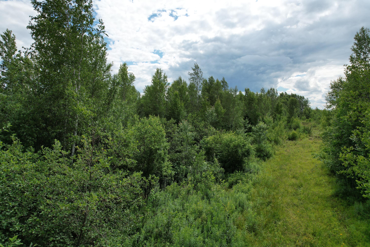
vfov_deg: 57.2
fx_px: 226
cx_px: 185
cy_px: 124
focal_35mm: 22
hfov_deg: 78.6
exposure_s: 1/2500
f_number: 2.8
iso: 100
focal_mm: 8.38
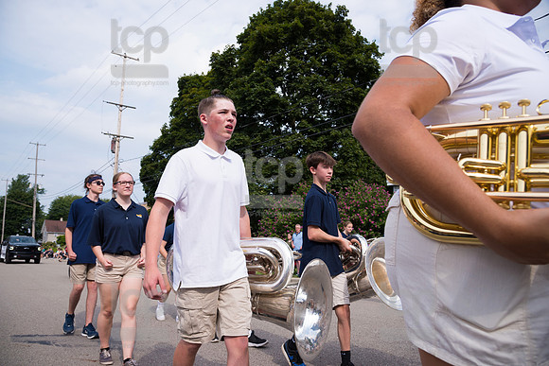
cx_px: 274
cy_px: 183
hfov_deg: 73.7
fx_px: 366
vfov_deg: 53.2
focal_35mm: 24
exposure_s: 1/500
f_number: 6.3
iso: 125
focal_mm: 24
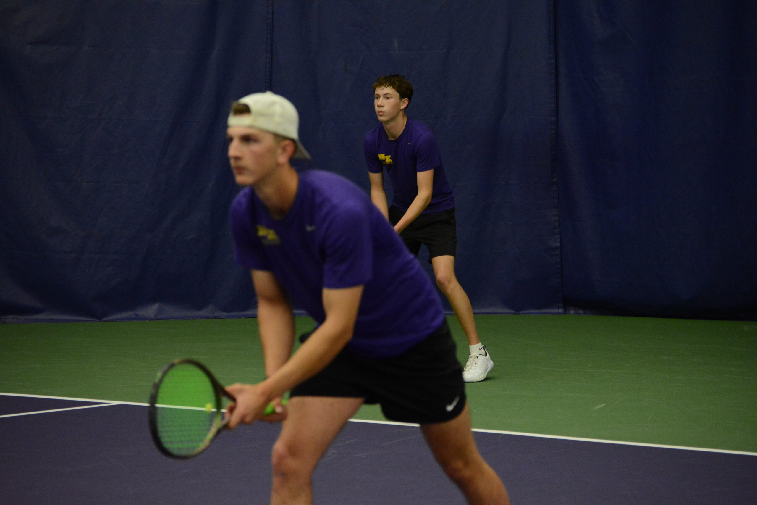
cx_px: 378
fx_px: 3217
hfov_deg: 13.4
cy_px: 252
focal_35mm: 153
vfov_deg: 9.0
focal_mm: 102
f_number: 4.5
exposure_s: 1/320
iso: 3200
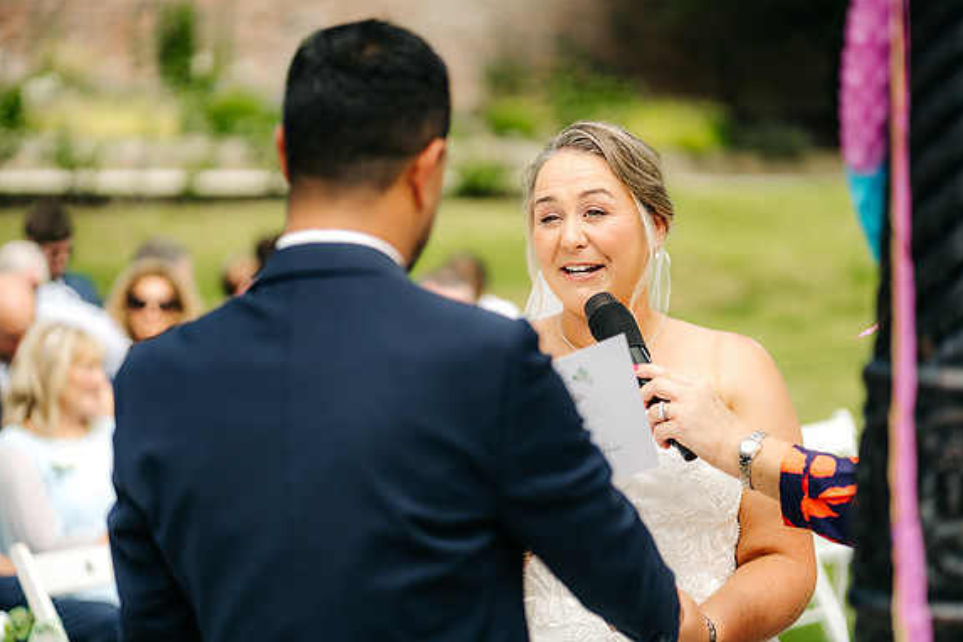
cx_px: 486
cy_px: 324
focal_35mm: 86
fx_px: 2300
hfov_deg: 23.6
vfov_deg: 15.9
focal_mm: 85
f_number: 2
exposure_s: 1/2000
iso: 100
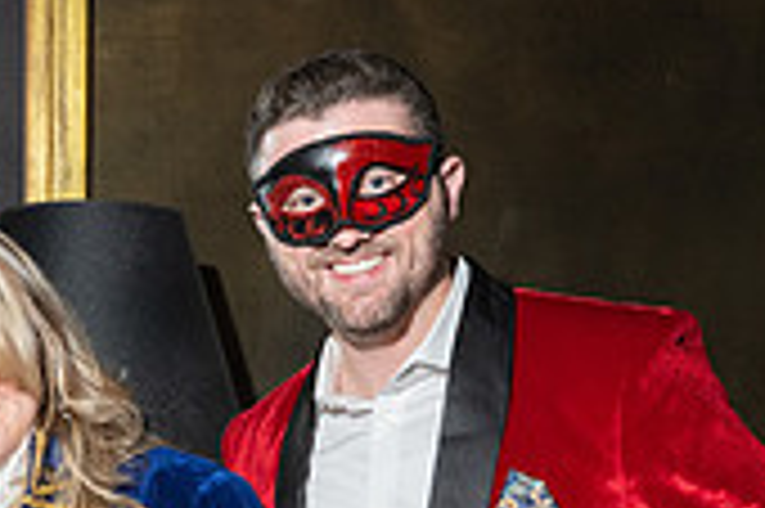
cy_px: 600
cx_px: 9
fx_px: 1741
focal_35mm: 82
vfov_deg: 16.0
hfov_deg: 23.8
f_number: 5
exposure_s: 1/200
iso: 2000
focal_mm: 24
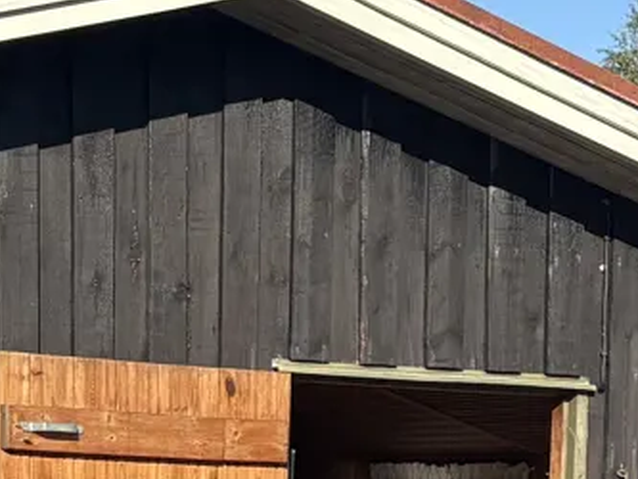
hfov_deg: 13.1
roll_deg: -1.0
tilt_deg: -2.9
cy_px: 703
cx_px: 406
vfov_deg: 9.6
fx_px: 2766
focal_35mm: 150
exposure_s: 1/2639
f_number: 1.6
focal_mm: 5.96
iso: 50
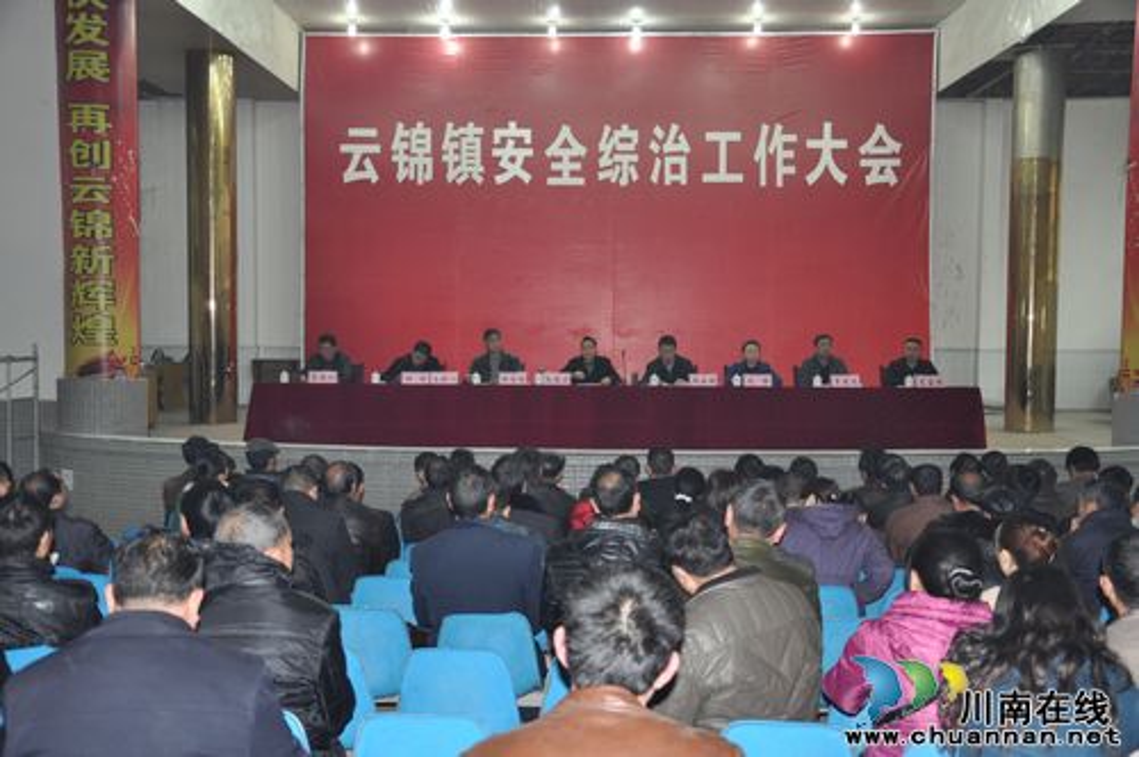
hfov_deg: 49.6
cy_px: 378
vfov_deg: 34.1
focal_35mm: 39
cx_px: 570
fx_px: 1232
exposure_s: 1/60
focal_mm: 26
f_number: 4
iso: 800
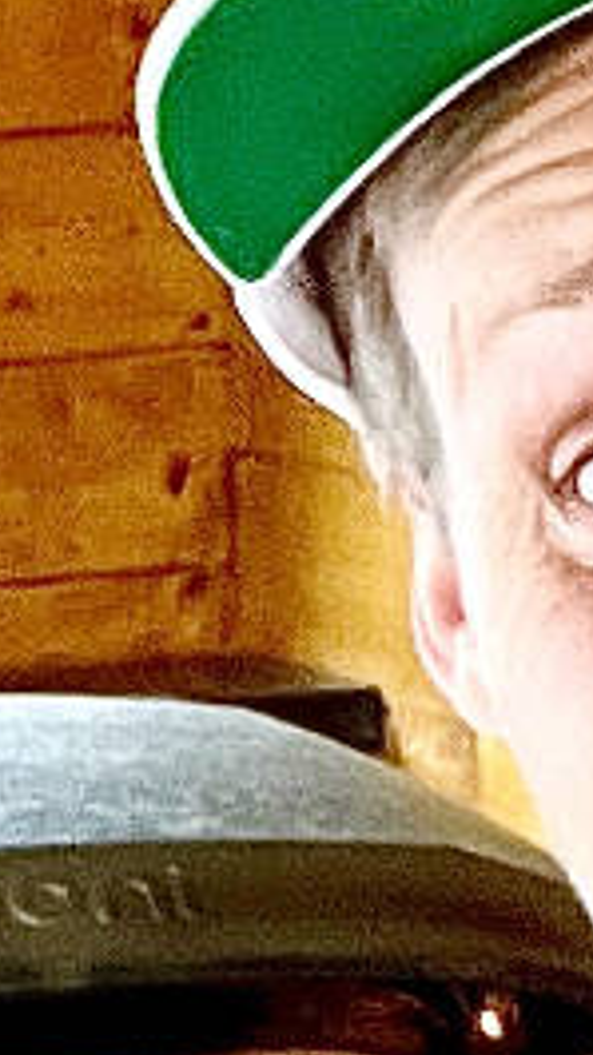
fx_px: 4138
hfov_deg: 7.8
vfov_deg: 14.2
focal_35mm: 148
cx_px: -637
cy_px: 1139
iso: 250
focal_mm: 2.7
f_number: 2.2
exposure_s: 1/60
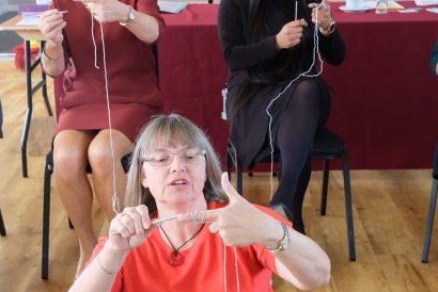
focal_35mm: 64
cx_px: 224
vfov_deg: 21.3
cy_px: 133
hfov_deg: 31.4
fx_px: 779
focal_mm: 27
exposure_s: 1/110
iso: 3200
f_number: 6.4
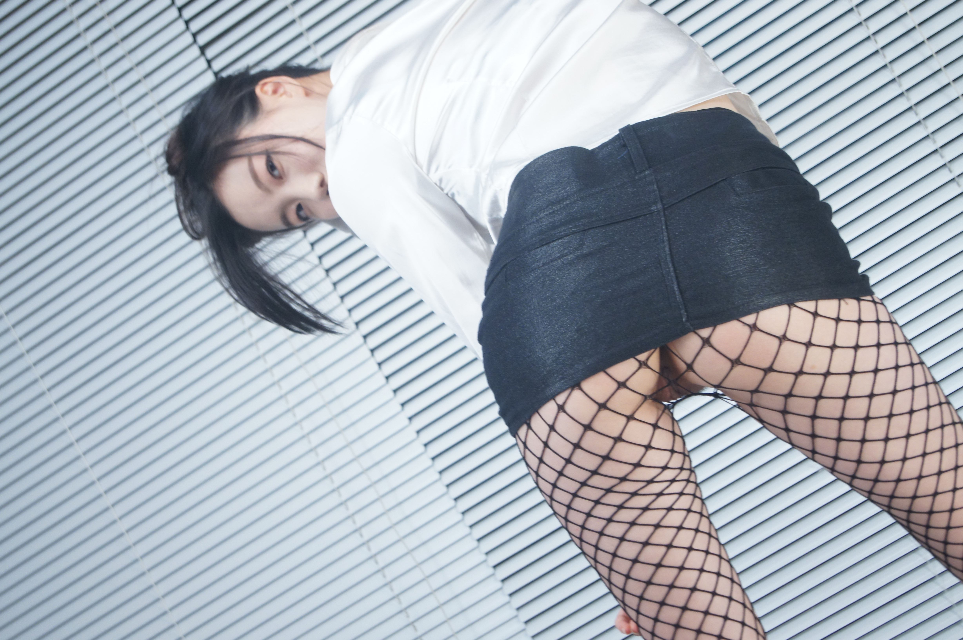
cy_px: 320
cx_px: 482
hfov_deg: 24.6
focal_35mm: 82
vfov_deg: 16.5
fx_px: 2204
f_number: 5.6
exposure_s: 1/125
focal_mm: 55
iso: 800
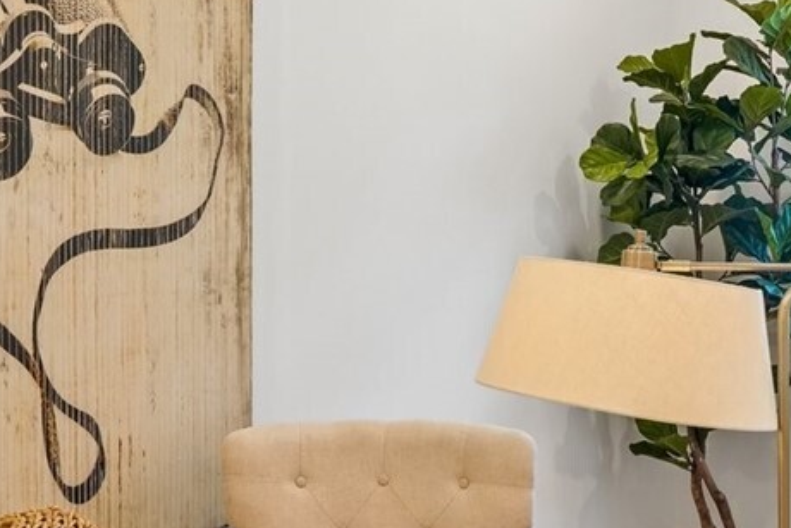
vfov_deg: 23.0
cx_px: 374
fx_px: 1297
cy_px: 262
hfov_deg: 33.9
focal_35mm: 59
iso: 400
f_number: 8
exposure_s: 1/30
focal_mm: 16
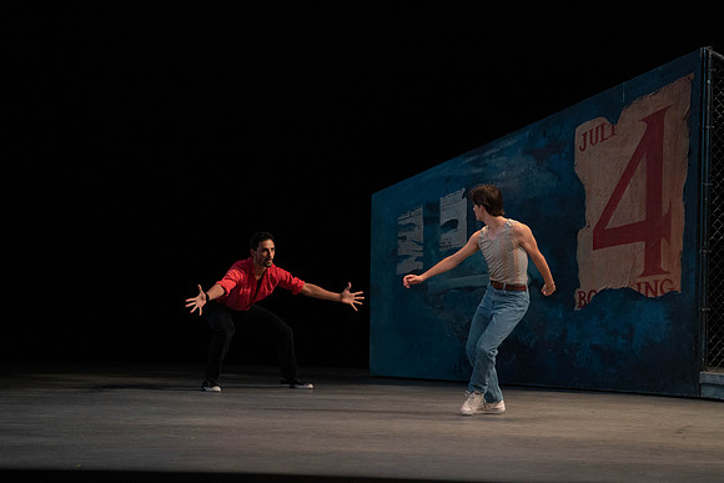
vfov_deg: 6.9
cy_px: 242
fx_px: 4023
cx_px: 362
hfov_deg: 10.3
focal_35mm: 200
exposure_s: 1/400
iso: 3200
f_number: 4.5
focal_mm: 200
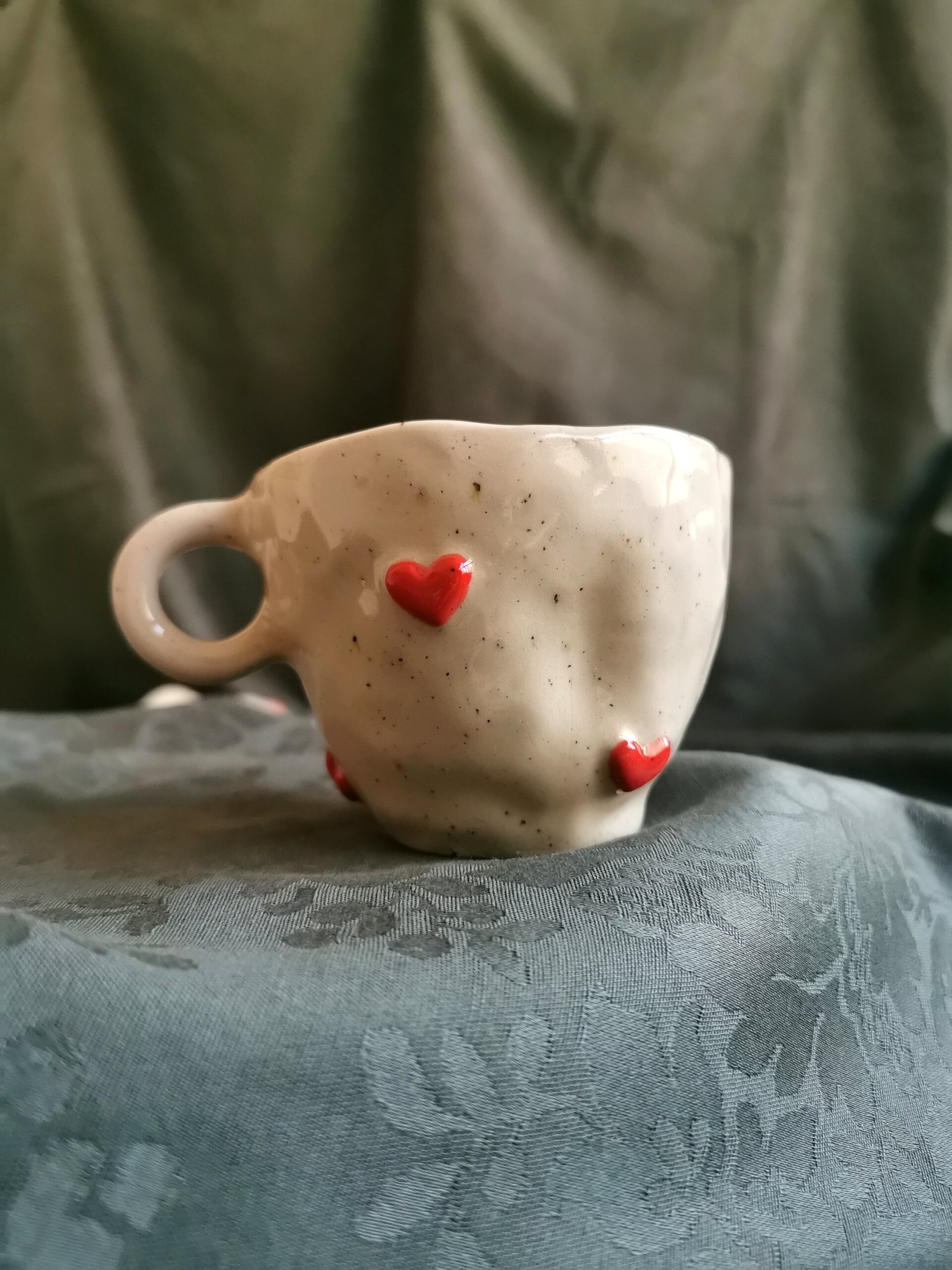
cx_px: 476
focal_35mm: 27
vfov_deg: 65.3
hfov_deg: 51.4
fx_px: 990
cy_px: 635
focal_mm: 5.56
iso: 800
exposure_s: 1/640
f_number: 1.6
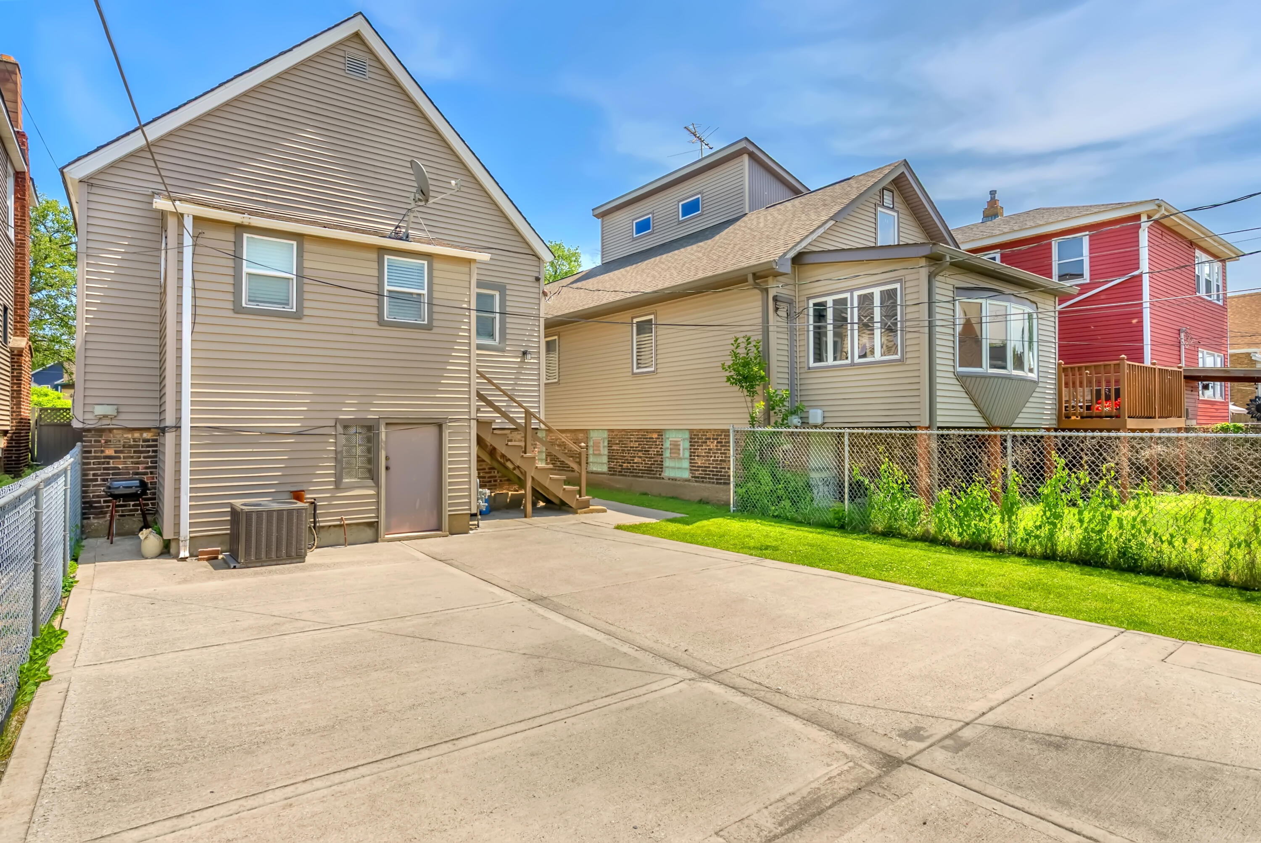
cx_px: 630
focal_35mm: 18
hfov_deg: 90.0
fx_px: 631
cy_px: 422
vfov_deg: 67.5
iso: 320
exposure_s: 1/200
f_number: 8
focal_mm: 18
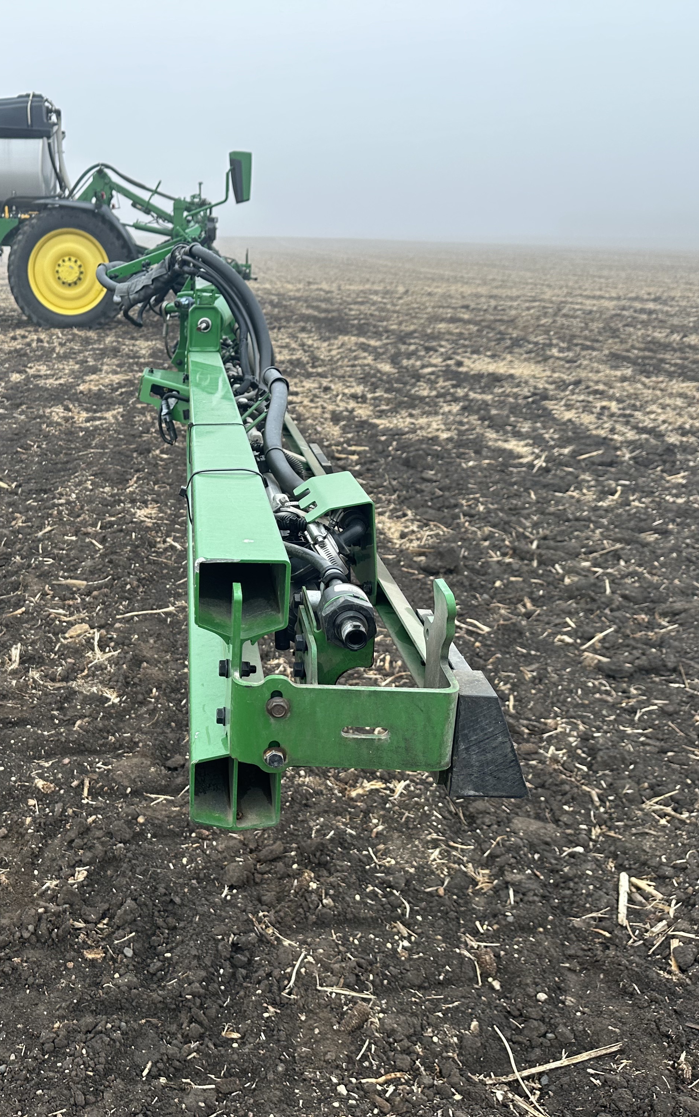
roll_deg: -0.4
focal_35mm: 34
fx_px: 1036
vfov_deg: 56.7
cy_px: 558
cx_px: 143
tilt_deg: -16.4
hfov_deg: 36.1
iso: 80
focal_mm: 6.86
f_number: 1.78
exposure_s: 1/412
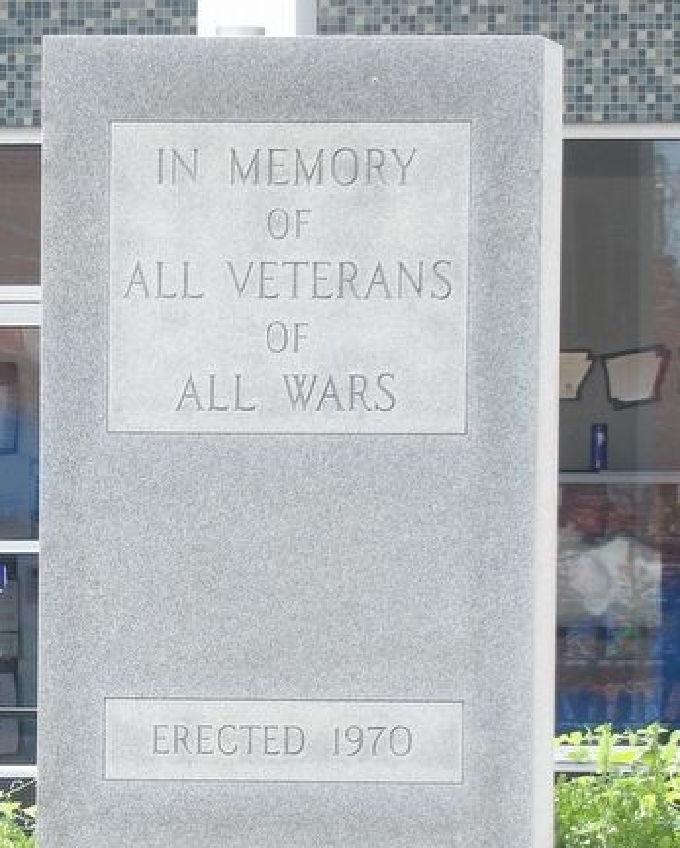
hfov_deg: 3.9
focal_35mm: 400
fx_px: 10052
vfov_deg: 4.8
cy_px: 678
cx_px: 194
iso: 118
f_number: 4.5
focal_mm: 39.8
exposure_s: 1/100
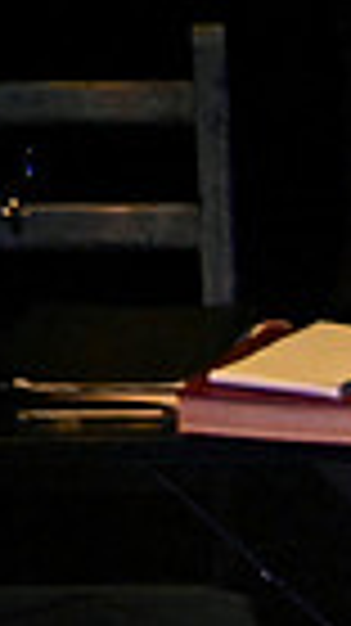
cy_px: 653
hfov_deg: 0.7
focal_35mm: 1832
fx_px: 30368
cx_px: 1282
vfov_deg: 1.2
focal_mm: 420
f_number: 6.3
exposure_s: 1/125
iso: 16000
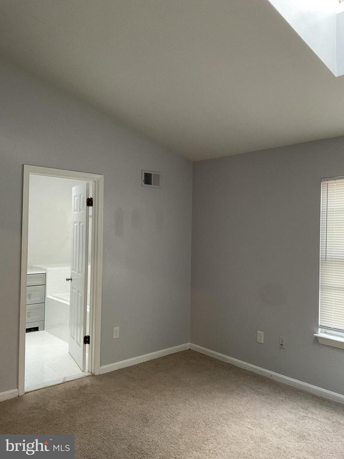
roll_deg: -0.1
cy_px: 230
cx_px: 172
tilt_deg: +0.4
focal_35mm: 29
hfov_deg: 48.2
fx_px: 384
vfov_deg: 61.7
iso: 160
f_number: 1.8
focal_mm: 3
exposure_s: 1/60
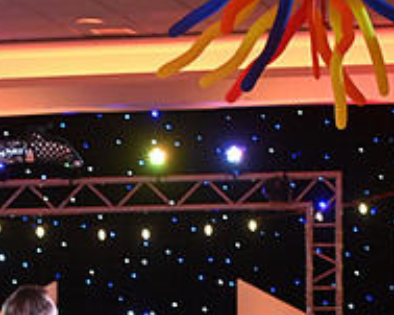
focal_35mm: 245
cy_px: 402
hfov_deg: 7.8
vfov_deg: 6.3
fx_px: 2855
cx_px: -77
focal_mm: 85
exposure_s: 1/400
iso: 5000
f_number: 5
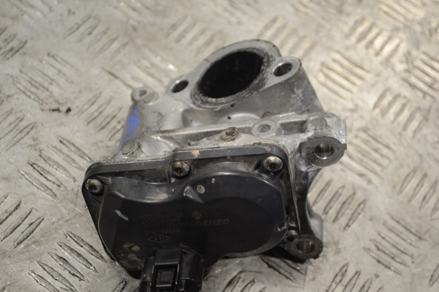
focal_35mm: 72
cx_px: 220
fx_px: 878
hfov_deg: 28.1
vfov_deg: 18.9
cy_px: 146
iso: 180
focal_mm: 48
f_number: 5.3
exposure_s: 1/30
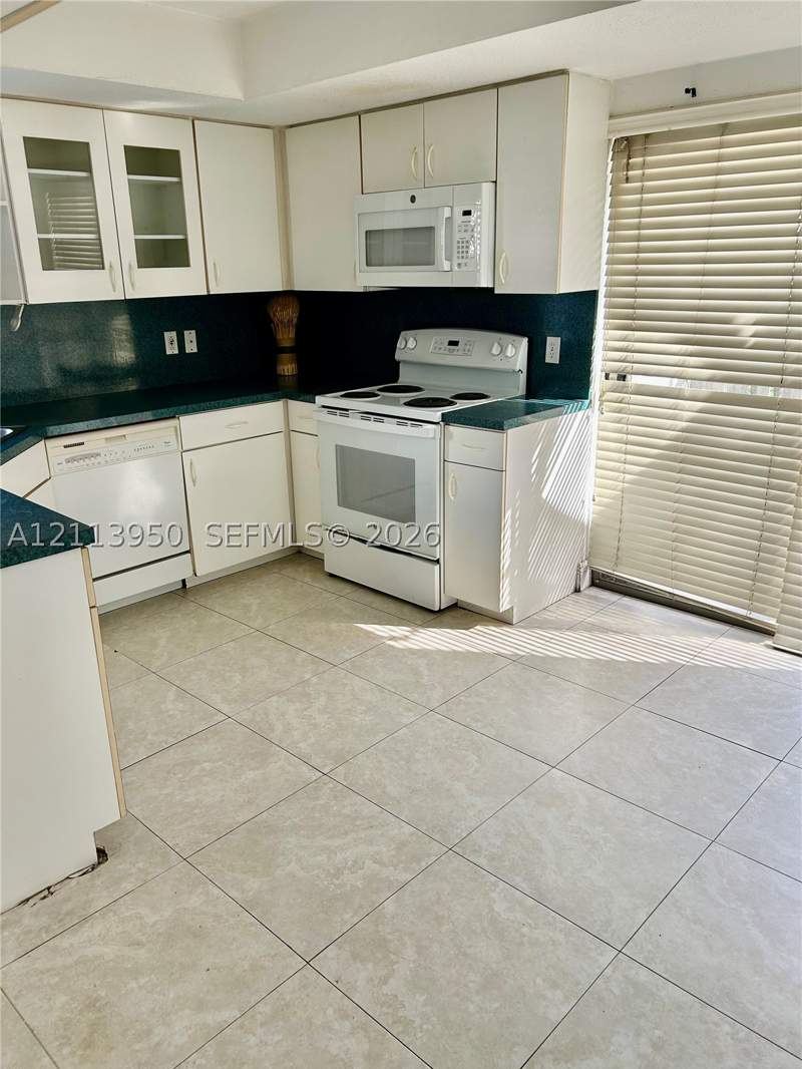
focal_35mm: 26
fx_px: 803
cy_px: 534
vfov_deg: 67.3
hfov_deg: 53.1
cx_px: 401
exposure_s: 1/121
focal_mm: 5.7
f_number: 1.5
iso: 64
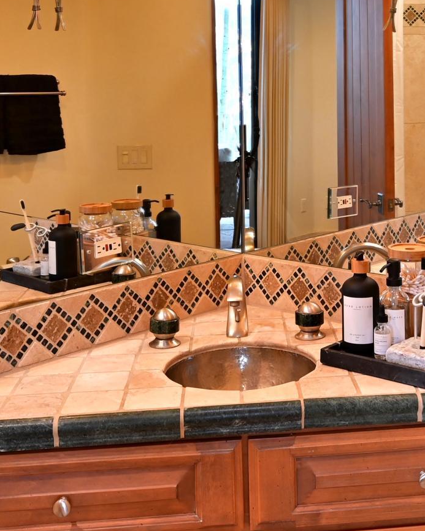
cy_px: 122
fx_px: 817
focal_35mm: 52
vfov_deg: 35.1
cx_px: 321
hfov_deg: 28.7
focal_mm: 16
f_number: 9
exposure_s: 1/1.3
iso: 100
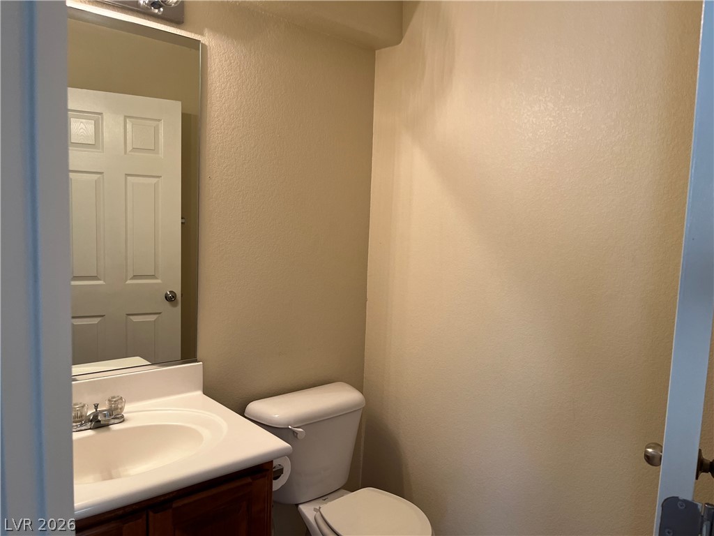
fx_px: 536
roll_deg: -2.3
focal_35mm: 26
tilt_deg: -4.7
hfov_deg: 67.3
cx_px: 357
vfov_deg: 53.1
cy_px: 268
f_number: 1.6
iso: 125
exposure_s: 1/120
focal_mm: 5.1
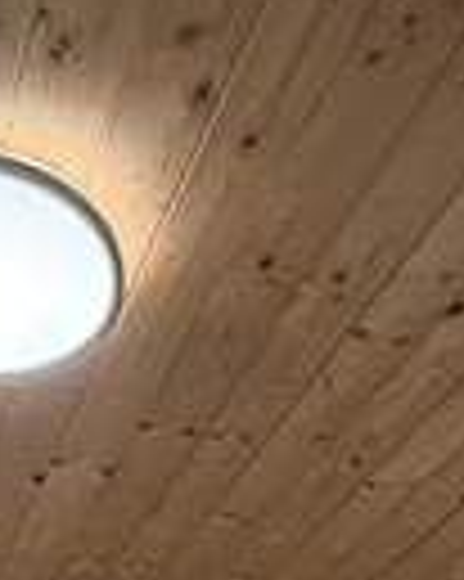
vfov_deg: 17.9
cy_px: 1196
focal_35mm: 68
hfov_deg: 22.0
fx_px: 1169
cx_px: 50
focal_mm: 2.22
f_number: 2.2
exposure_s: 1/120
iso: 250
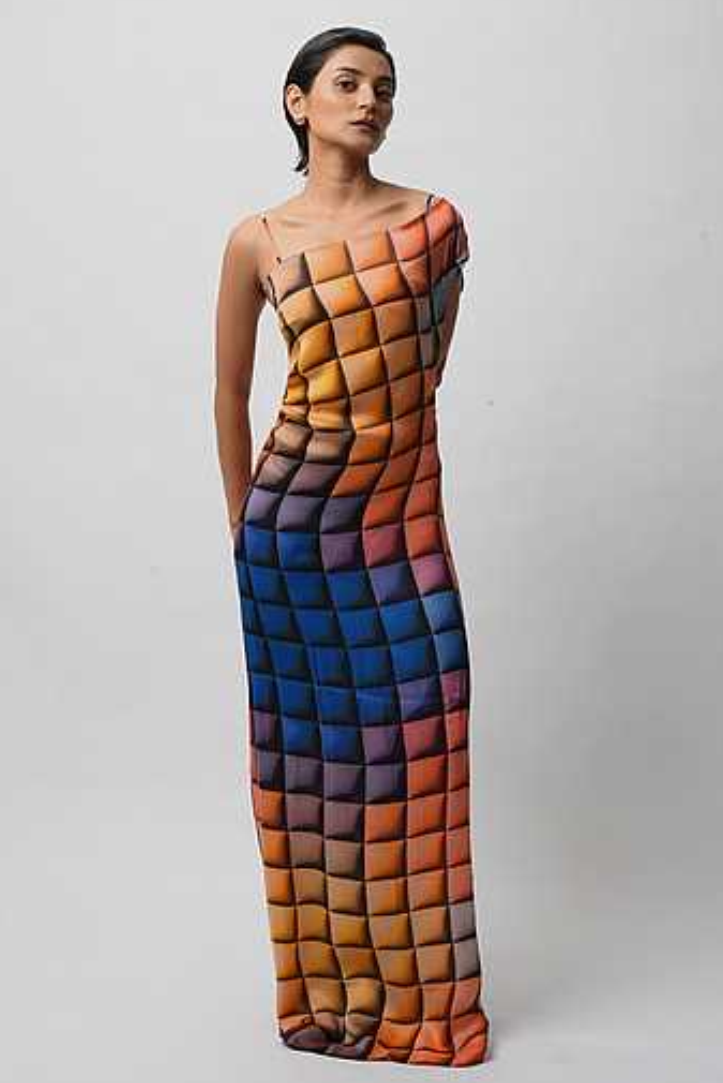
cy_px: 546
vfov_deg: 38.2
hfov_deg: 26.0
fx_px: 1565
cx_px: 354
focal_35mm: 52
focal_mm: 50
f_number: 11
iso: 640
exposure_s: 1/125
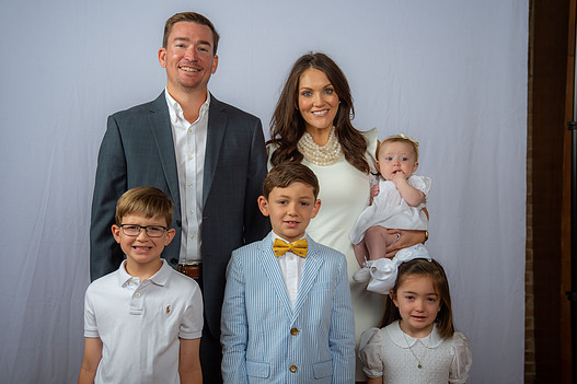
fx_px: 881
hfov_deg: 36.2
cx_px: 274
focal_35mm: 55
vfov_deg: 24.6
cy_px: 198
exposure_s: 1/200
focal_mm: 50
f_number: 6.3
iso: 250
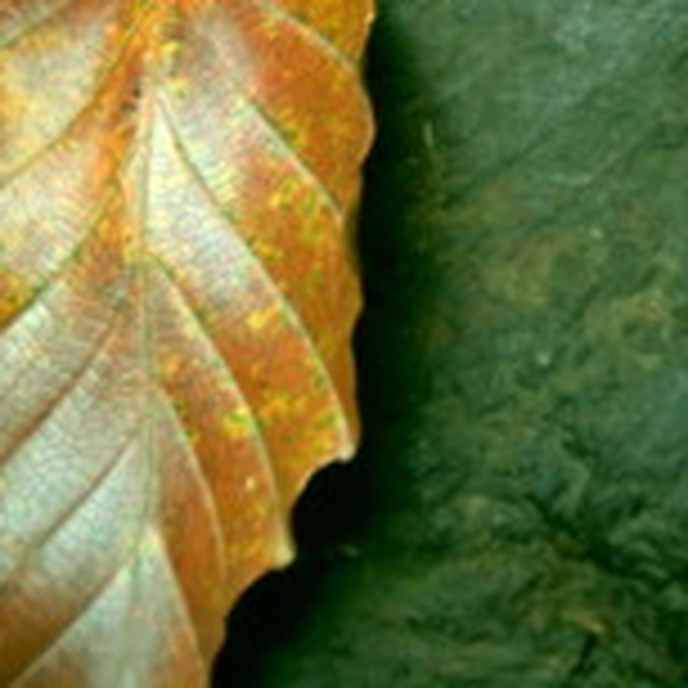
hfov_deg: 14.3
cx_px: 409
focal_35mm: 122
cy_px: -63
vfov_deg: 14.0
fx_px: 2743
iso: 400
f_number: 4.2
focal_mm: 8.29
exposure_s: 1/80
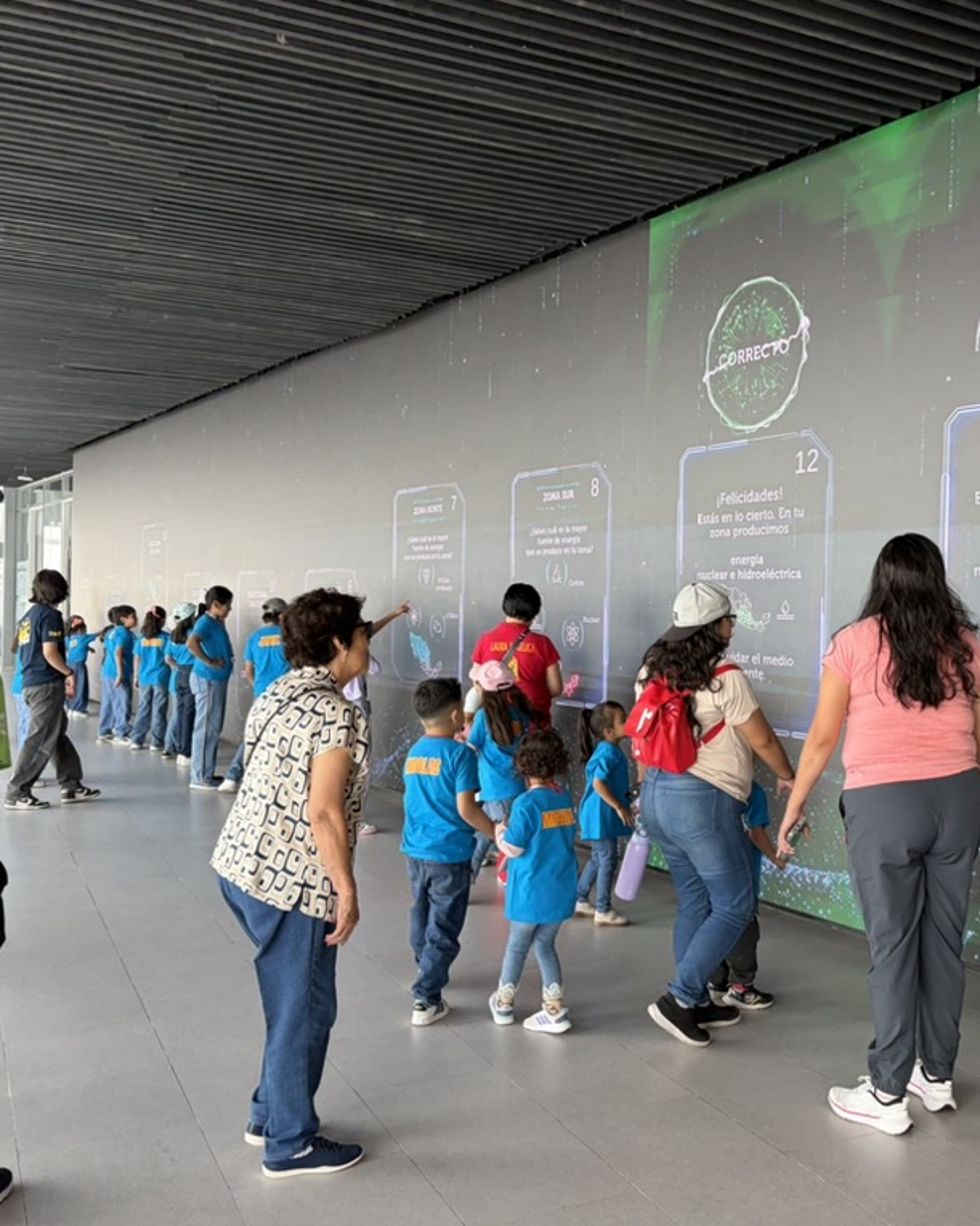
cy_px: 613
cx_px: 600
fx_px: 1233
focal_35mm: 34
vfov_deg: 52.9
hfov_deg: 43.1
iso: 50
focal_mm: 5.96
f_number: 1.6
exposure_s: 1/177
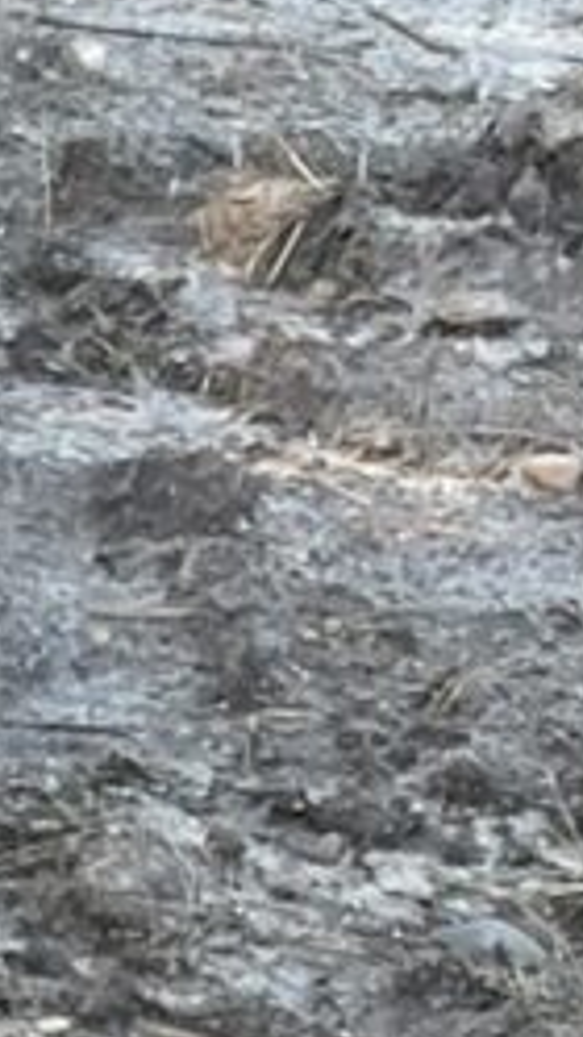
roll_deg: -8.7
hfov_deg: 5.9
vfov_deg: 9.6
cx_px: -1458
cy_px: 2932
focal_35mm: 182
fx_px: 5003
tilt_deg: -43.0
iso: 32
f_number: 1.6
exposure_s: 1/219
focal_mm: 4.2
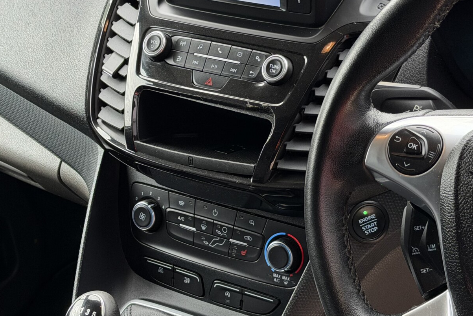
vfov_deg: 16.4
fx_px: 1090
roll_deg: +8.7
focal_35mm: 83
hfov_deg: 24.5
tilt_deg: -31.4
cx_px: 240
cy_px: 134
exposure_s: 1/160
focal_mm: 6.76
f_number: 1.78
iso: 100
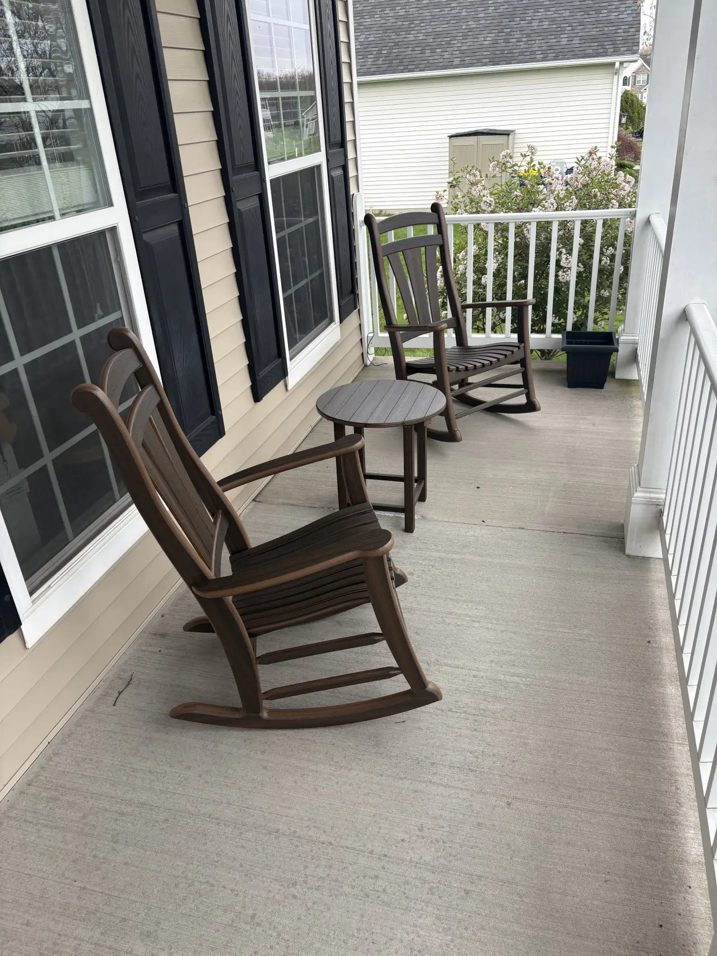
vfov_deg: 67.3
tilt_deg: -26.8
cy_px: 478
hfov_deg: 53.1
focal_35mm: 26
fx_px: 718
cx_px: 358
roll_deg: +4.7
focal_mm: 5.96
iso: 50
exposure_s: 1/384
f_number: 1.6
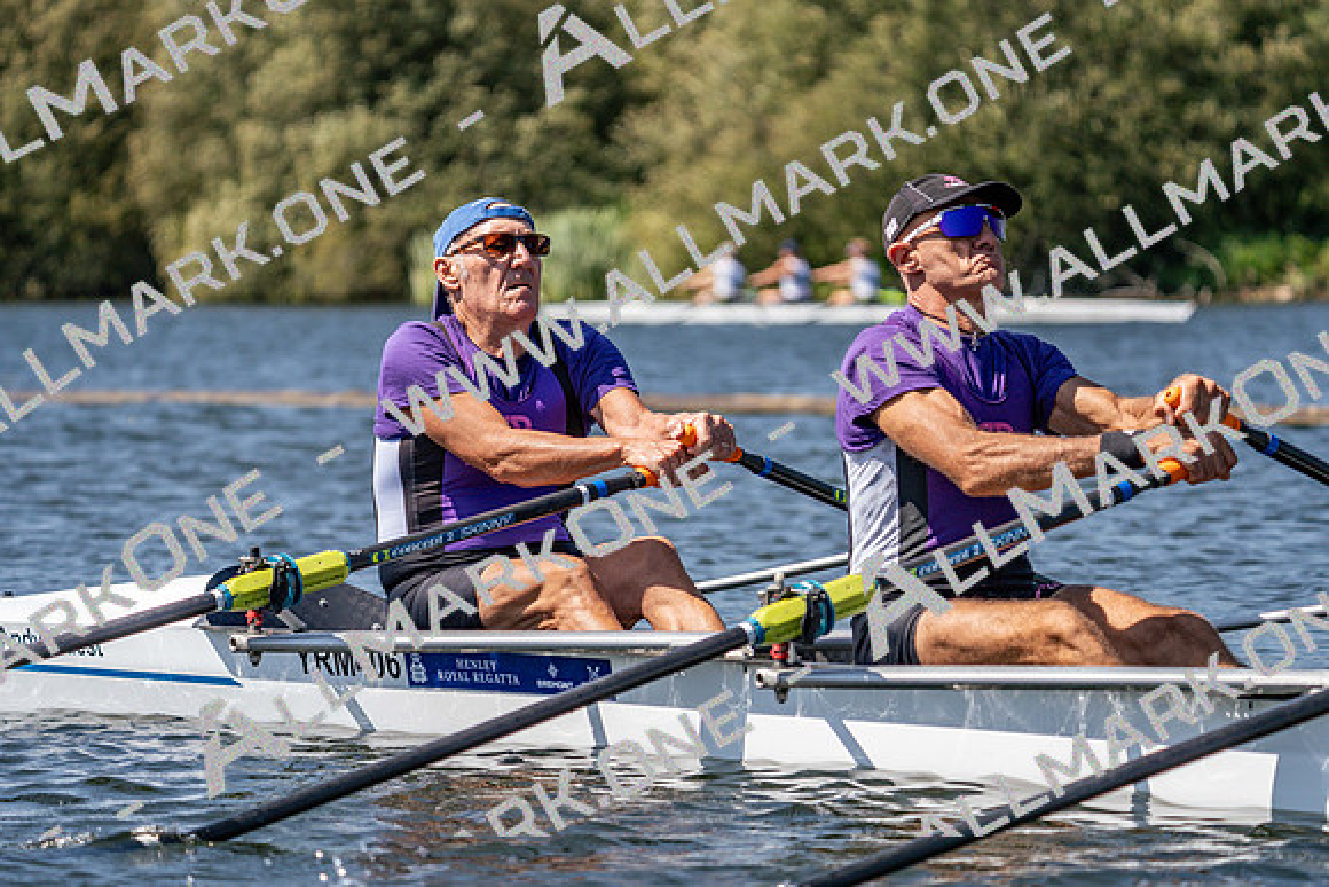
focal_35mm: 200
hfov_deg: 10.3
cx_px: 664
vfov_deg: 6.9
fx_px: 7385
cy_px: 444
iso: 250
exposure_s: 1/2000
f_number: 5.6
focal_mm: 200
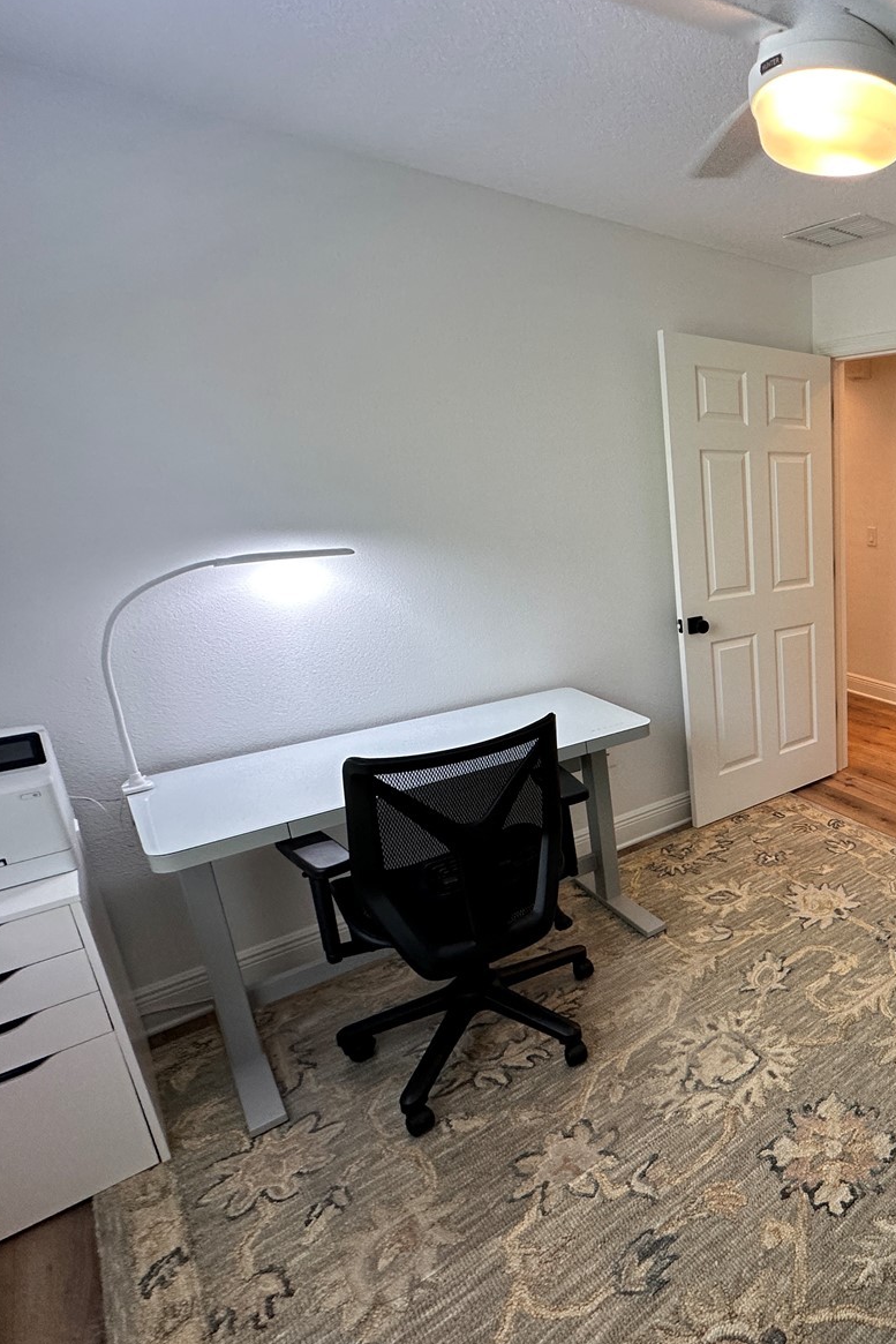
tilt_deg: -14.7
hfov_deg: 50.5
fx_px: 746
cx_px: 889
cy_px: 676
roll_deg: -0.6
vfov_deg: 84.0
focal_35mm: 20
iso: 160
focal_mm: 2.22
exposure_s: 1/120
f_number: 2.2
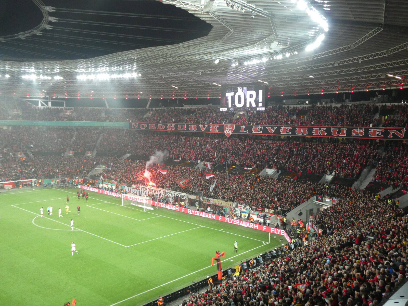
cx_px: 204
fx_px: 389
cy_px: 153
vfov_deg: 42.9
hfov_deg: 55.4
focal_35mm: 33
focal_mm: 5.8
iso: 500
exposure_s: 1/80
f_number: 3.6
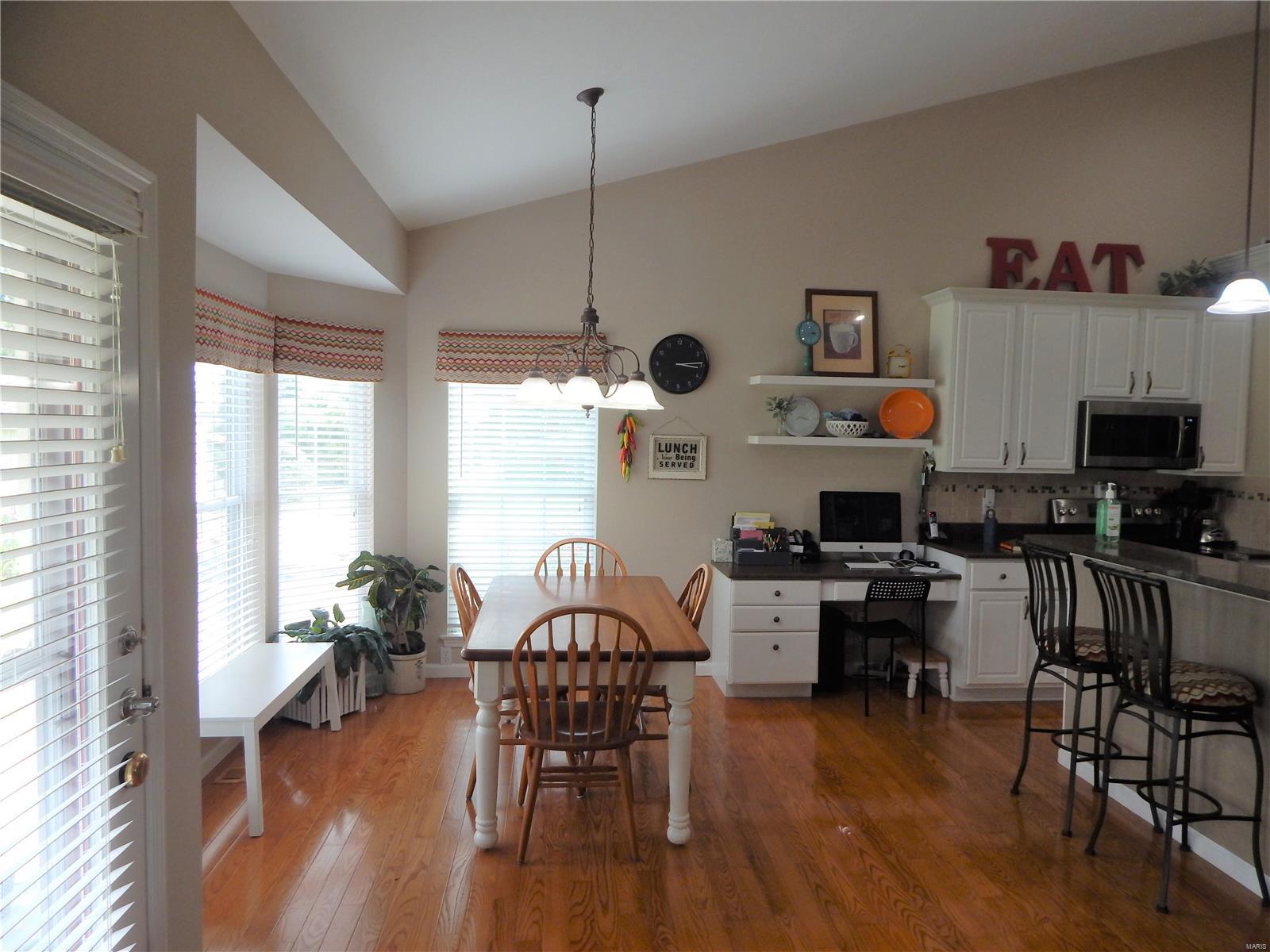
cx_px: 635
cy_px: 476
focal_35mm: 22
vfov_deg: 61.1
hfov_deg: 76.4
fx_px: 807
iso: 125
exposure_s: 1/60
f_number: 3
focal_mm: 4
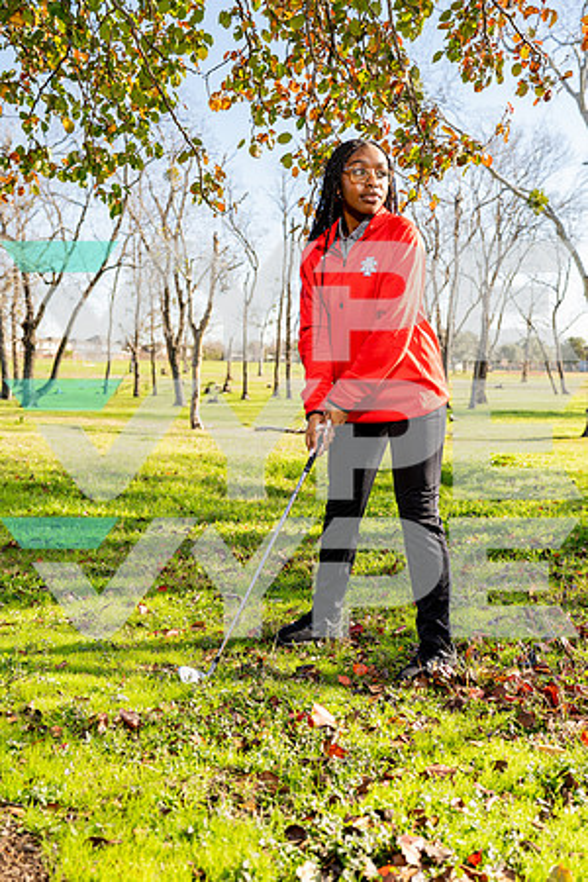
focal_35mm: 40
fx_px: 980
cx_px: 294
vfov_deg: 48.5
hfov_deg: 33.4
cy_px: 441
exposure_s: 1/250
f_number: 4
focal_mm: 40
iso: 100
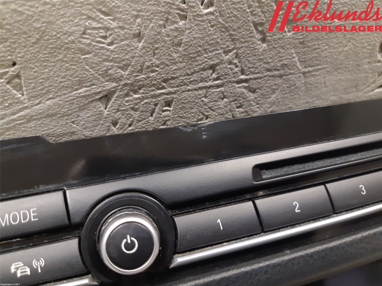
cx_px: 191
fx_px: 287
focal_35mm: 26
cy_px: 143
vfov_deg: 53.1
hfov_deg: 67.3
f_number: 1.7
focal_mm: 3.93
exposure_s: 1/33
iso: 250
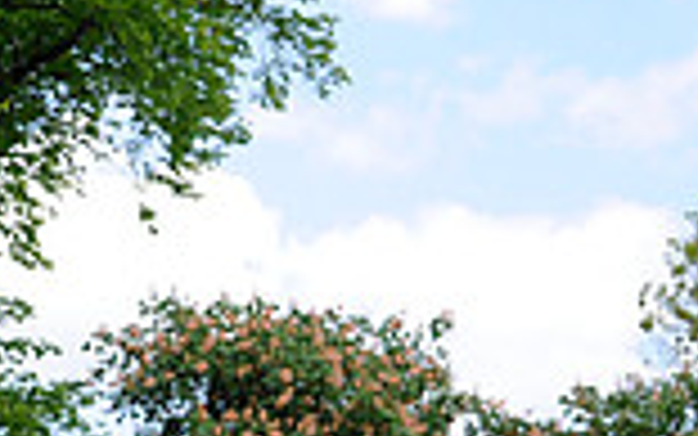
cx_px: -594
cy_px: 548
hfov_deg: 10.3
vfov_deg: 6.8
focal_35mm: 191
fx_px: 3635
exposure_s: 1/2500
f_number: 6.3
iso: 1600
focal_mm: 50
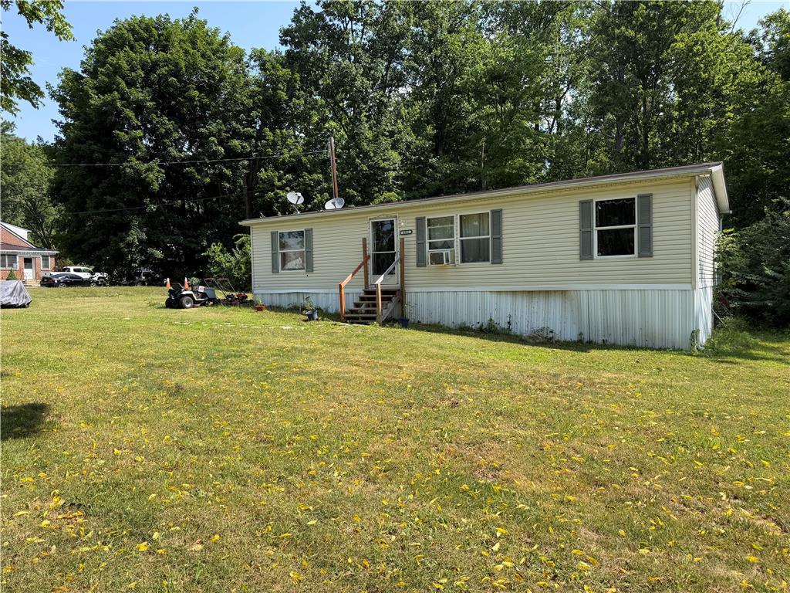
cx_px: 395
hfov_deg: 71.6
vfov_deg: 56.8
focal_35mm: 24
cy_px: 296
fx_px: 548
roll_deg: +1.6
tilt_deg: -1.6
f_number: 1.78
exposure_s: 1/2169
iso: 80
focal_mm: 6.76
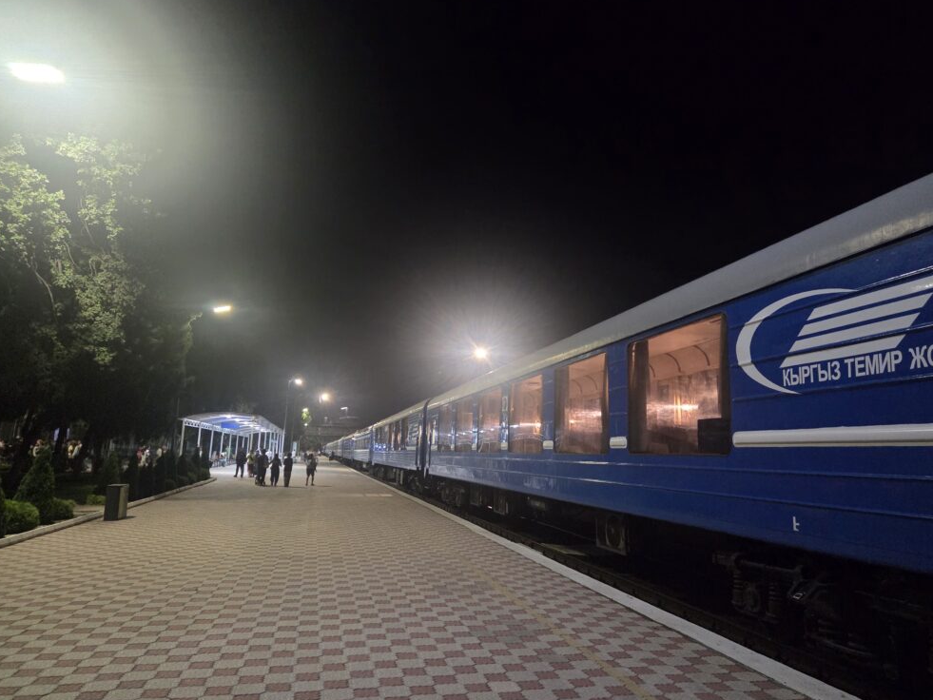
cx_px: 461
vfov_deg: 56.8
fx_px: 647
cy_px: 352
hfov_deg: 71.6
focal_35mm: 24
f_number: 1.8
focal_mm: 5.4
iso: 2500
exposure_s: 1/100
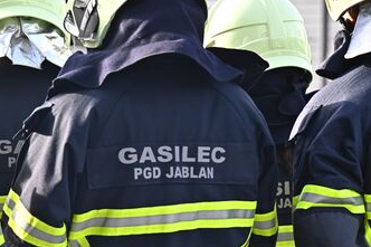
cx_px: 129
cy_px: 143
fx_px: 2791
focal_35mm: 271
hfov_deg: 7.6
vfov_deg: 5.1
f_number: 8
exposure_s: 1/800
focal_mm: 200
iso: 1600
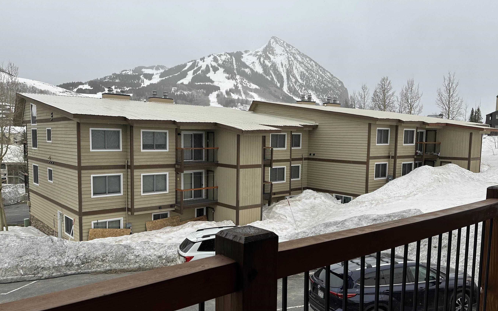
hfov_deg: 64.6
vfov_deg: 43.1
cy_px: 170
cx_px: 248
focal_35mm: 29
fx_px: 394
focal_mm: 6.86
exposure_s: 1/4762
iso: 80
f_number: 1.78
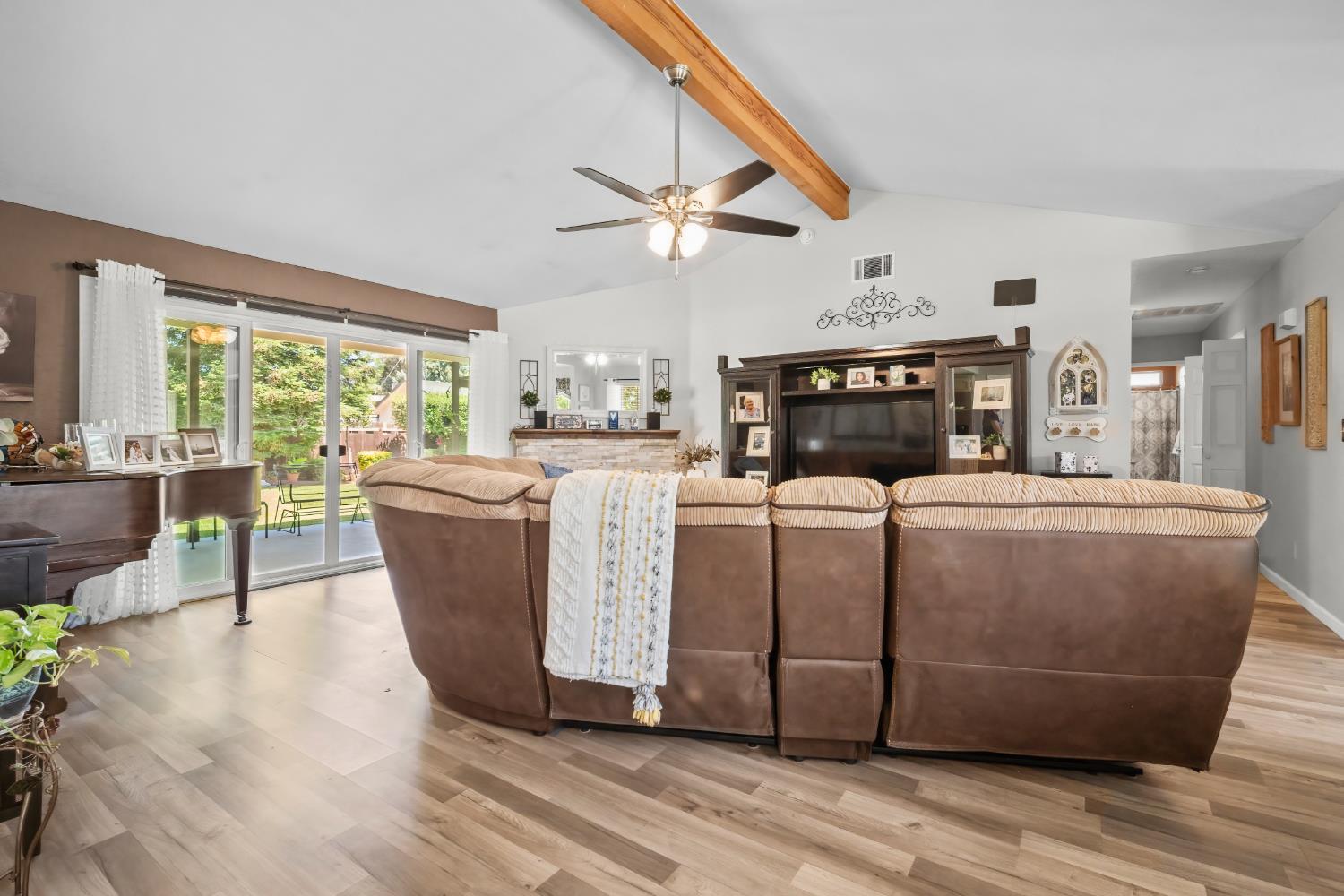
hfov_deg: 100.4
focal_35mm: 15
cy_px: 448
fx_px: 560
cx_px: 672
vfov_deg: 77.3
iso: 500
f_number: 5.6
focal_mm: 10
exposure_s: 1/30
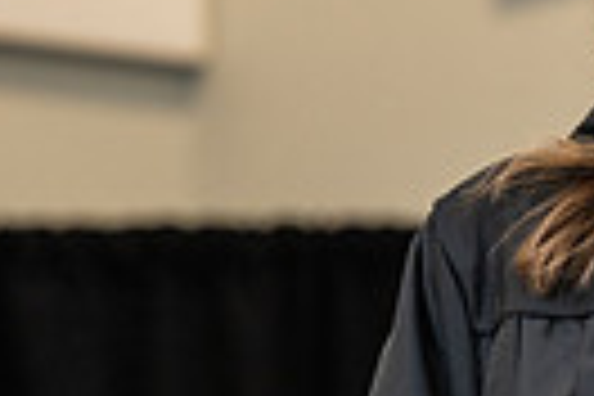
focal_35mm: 460
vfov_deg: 3.0
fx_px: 7589
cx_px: 738
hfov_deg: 4.5
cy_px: 295
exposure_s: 1/200
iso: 1600
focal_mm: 105
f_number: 3.5
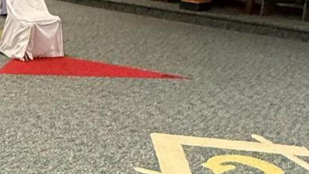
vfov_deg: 16.5
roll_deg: +1.2
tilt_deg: -13.9
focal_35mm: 73
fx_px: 598
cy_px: 81
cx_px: -104
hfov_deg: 24.8
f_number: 2.2
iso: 500
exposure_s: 1/60
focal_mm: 2.22
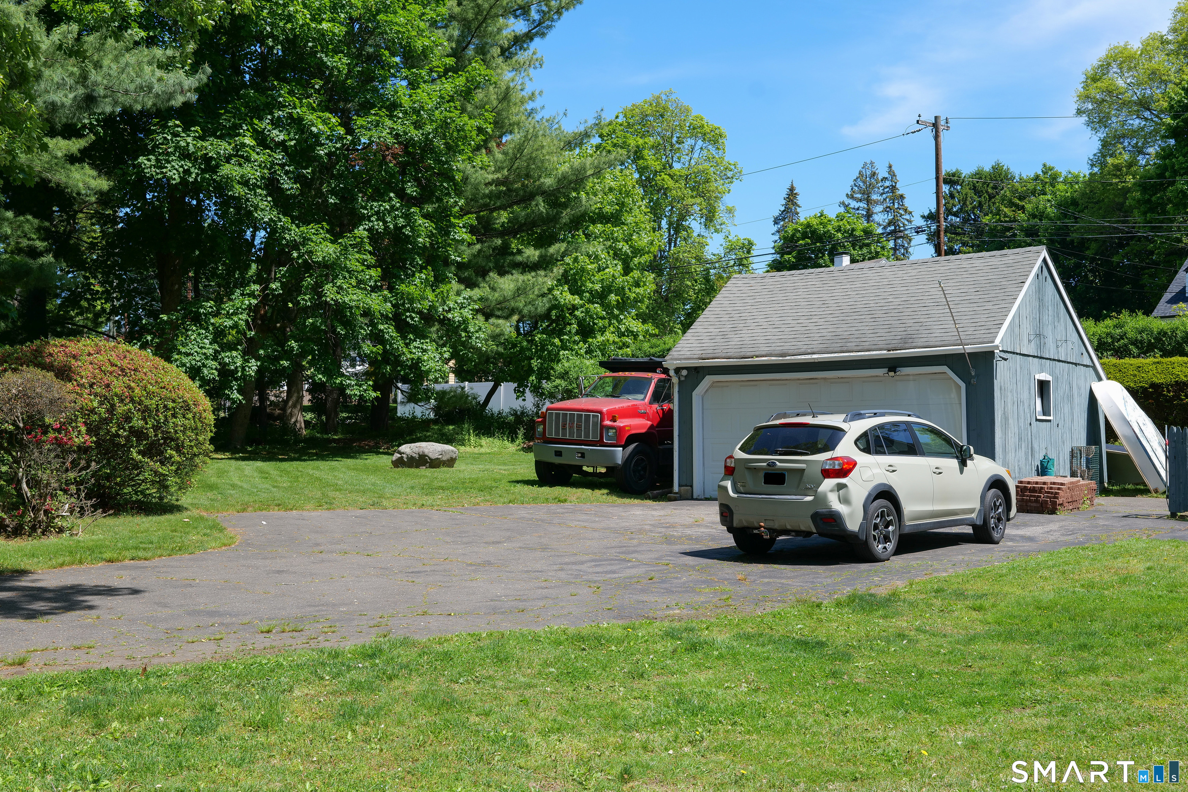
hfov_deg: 50.7
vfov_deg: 35.1
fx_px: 1254
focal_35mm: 38
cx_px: 594
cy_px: 396
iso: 100
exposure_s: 1/100
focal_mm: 38
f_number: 9
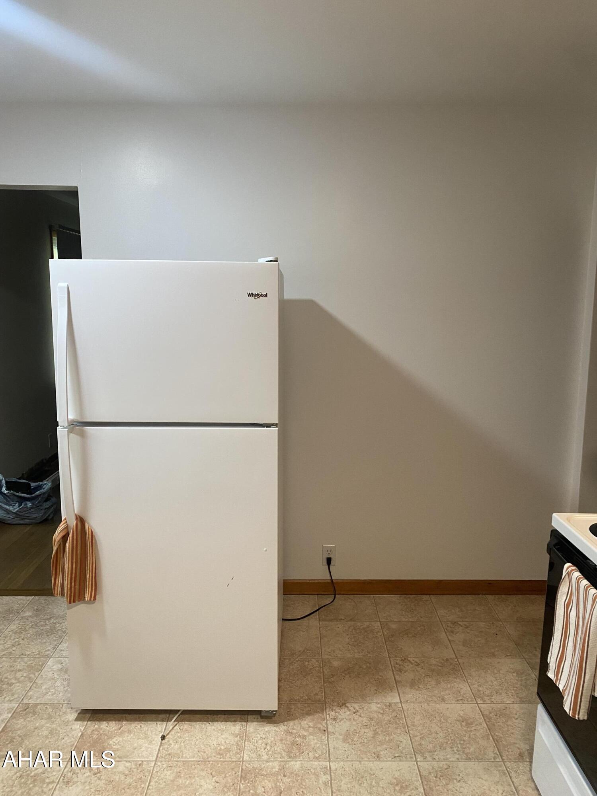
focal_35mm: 26
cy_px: 398
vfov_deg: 67.3
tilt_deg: -8.3
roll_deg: +0.1
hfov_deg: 53.1
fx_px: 598
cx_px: 298
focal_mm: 4.25
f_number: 1.8
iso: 200
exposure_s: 1/60
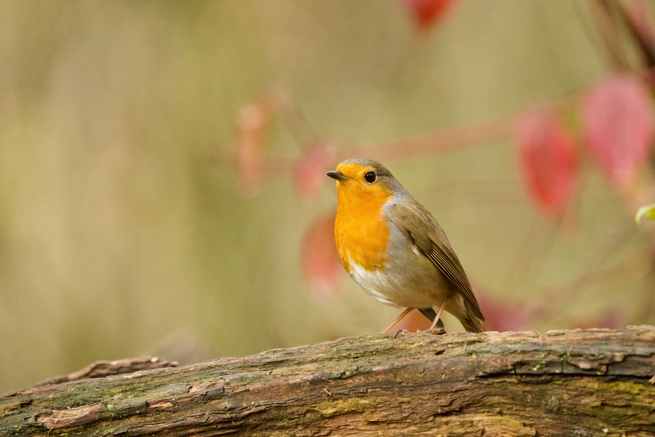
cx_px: 328
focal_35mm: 600
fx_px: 10916
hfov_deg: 3.4
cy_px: 218
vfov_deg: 2.3
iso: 8000
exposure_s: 1/2500
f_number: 8
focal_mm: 600
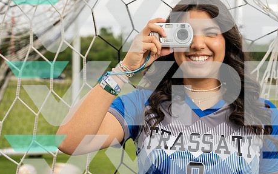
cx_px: 160
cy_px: 94
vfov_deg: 17.2
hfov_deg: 27.1
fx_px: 576
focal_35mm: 76
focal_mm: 59
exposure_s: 1/250
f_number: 5.6
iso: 250
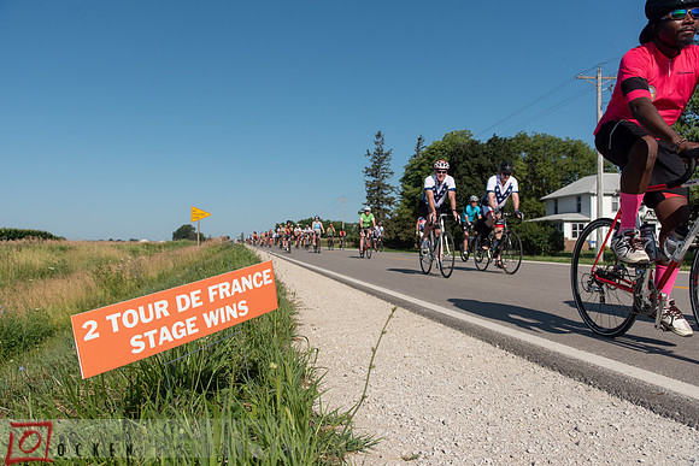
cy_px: 233
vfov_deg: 43.6
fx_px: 583
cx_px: 350
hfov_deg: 61.9
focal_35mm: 30
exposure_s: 1/1600
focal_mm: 30
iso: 200
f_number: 6.3
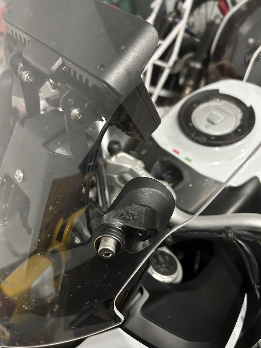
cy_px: 174
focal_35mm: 26
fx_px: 261
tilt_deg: -47.8
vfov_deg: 67.3
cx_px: 130
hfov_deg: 53.1
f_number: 1.5
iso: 640
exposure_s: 1/40
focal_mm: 5.7
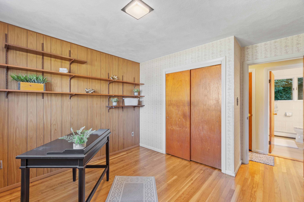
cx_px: 152
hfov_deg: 100.4
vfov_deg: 77.3
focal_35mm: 15
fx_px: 127
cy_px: 101
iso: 320
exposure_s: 1.6
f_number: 8
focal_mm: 10
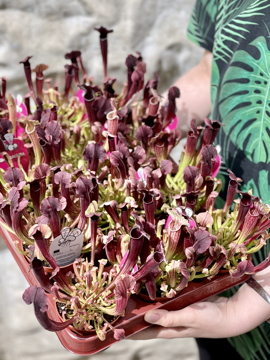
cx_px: 135
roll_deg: -0.5
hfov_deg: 22.9
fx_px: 666
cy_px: 180
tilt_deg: -31.9
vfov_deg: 30.3
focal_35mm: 64
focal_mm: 7.5
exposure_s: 1/208
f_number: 2.2
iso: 25
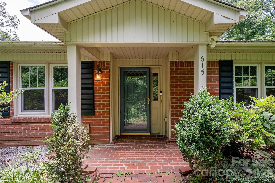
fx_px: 107
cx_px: 138
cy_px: 92
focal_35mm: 14
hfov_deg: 104.3
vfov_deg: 81.2
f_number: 7.1
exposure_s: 1/125
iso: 250
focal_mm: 14
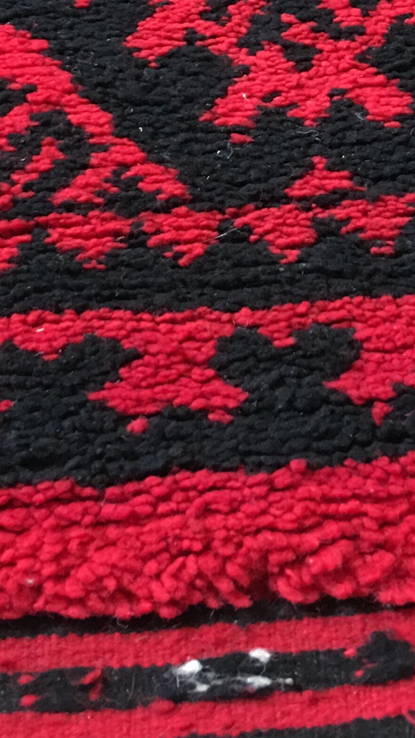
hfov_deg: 14.9
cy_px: 31
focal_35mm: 81
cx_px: 245
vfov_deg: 25.2
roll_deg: +0.0
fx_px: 1584
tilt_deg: -40.5
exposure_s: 1/4
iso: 80
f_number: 2.2
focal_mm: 4.15
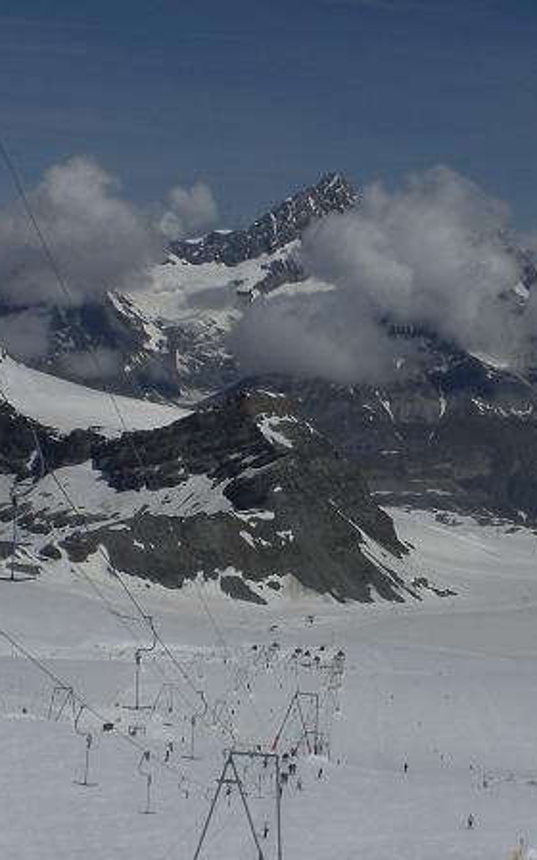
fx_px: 1944
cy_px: 557
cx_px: 280
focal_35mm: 83
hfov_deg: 15.7
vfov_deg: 24.8
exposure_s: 1/2000
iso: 50
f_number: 4.4
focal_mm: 6.3
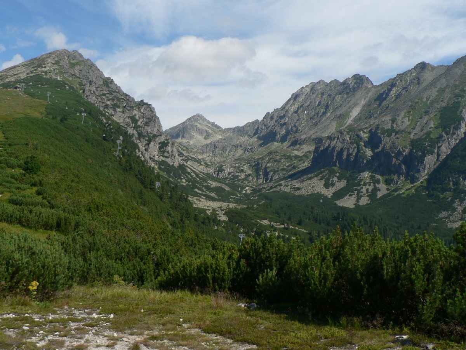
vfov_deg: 39.7
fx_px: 485
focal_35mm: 36
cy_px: 175
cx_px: 233
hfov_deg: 51.4
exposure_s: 1/640
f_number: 4.5
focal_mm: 6
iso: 80
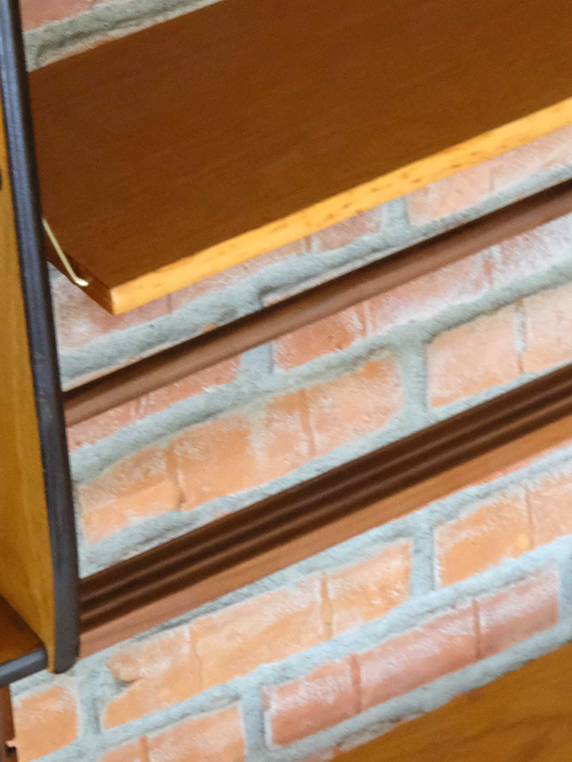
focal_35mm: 157
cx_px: 525
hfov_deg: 9.4
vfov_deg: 12.5
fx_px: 3458
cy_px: 726
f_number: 5.6
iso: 6400
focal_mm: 35
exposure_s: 1/125
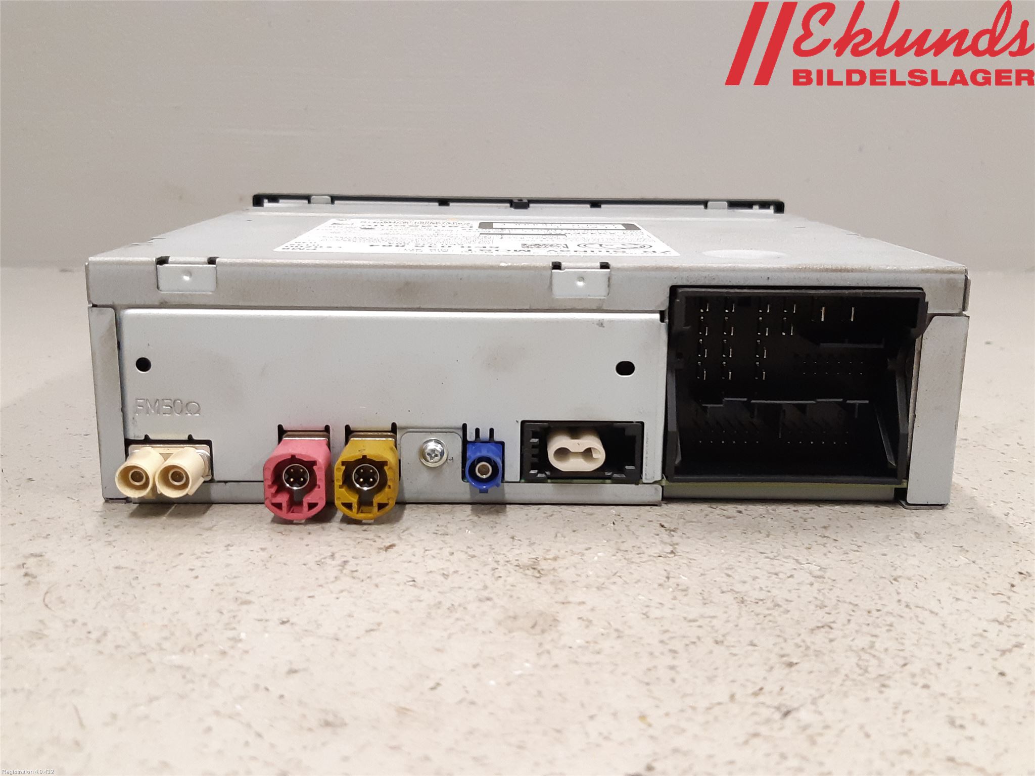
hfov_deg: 67.3
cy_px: 388
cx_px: 518
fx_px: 777
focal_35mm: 26
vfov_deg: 53.1
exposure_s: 1/50
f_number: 1.7
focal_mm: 3.93
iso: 250
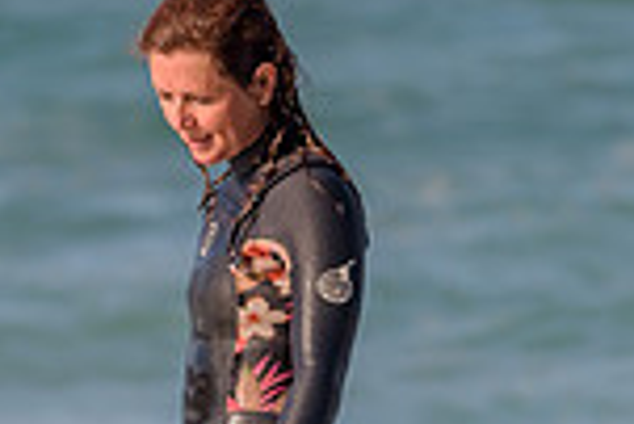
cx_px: 258
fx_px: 36348
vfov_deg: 0.7
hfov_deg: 1.0
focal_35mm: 2062
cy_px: 557
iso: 180
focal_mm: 500
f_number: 5.6
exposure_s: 1/2000
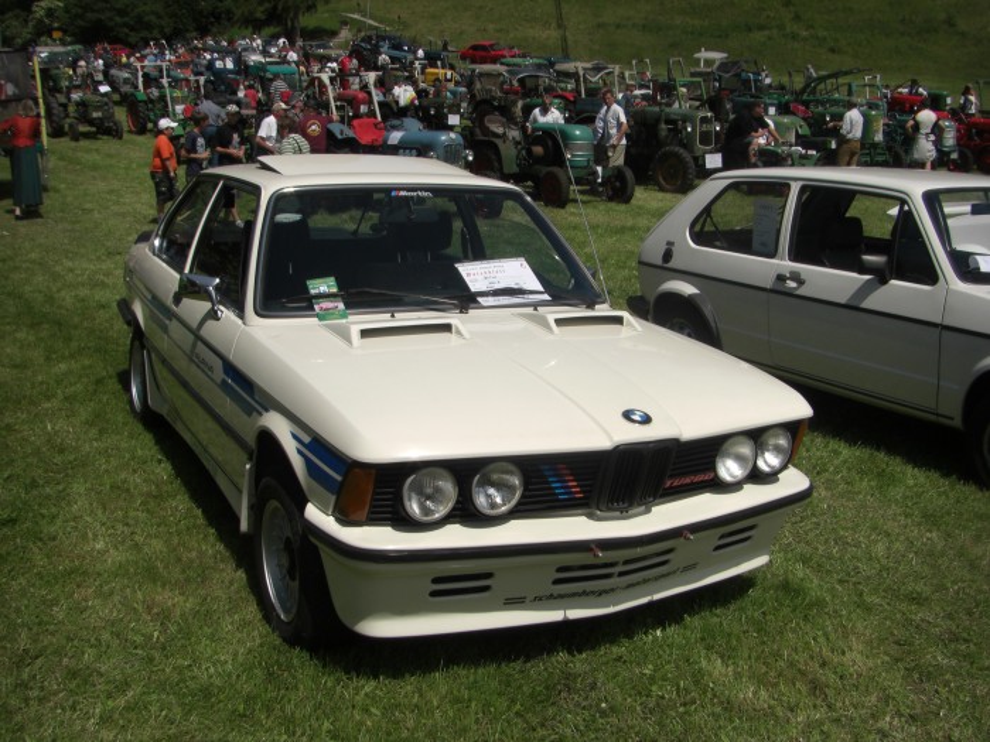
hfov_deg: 49.0
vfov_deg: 37.7
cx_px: 495
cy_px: 371
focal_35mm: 38
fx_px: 1087
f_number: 9.2
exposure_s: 1/250
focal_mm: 6.3
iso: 64
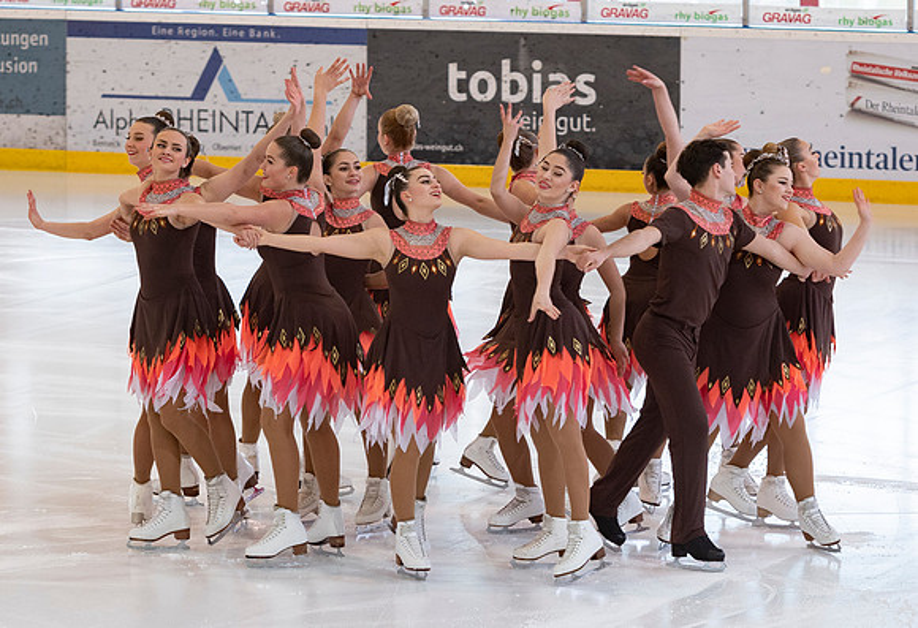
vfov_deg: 5.9
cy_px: 341
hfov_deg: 8.7
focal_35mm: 236
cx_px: 479
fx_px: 6067
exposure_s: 1/320
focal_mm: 112
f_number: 4
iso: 640
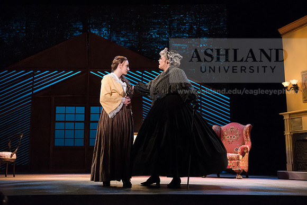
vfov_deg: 28.1
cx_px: 154
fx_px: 409
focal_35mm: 48
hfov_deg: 41.1
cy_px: 102
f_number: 4
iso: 3200
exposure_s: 1/200
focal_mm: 48
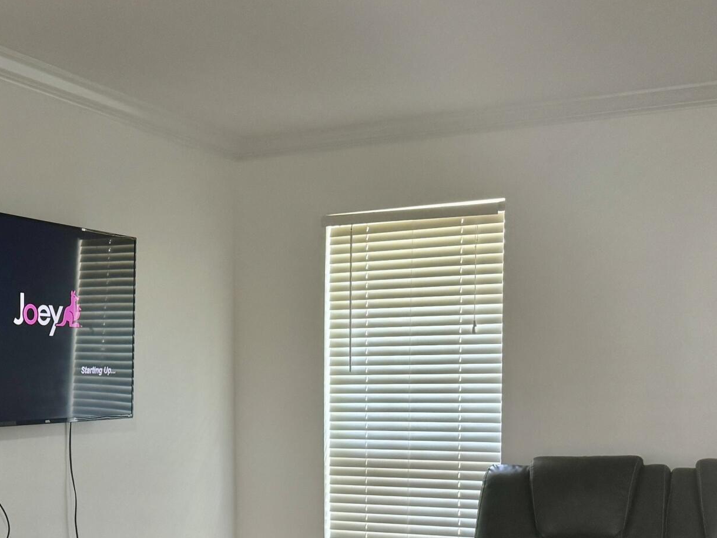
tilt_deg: -4.8
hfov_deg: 31.5
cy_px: 461
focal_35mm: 59
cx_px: 99
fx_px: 1222
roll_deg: +1.3
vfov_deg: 24.3
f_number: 1.78
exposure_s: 1/60
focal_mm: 6.76
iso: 200
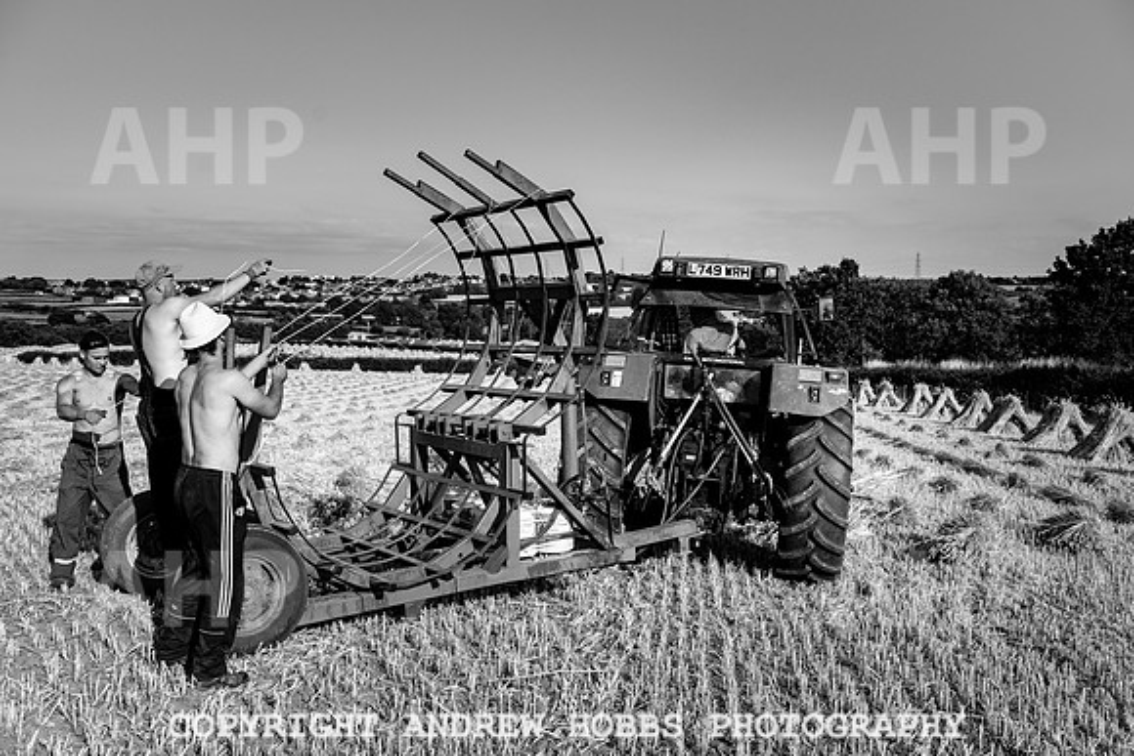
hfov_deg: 54.4
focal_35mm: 35
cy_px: 378
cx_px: 567
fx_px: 1103
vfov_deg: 37.9
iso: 64
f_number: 5.6
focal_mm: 35
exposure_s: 1/1600
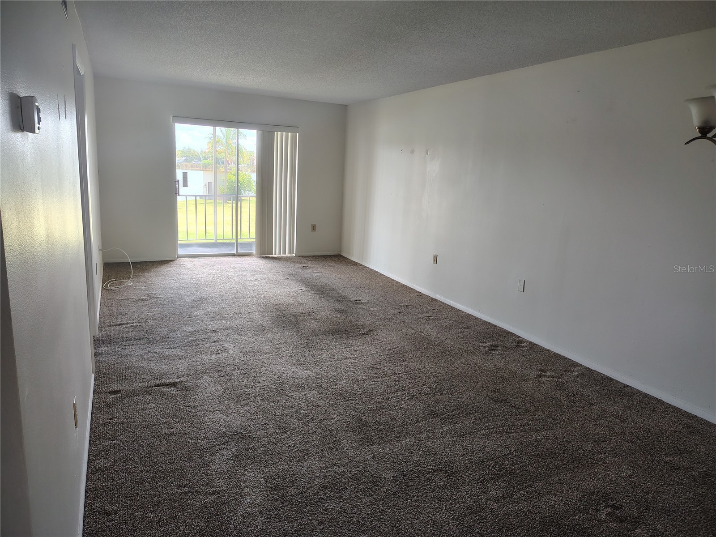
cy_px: 268
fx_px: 496
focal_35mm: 24
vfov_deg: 56.8
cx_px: 358
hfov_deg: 71.6
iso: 448
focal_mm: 5.56
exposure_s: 1/100
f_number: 1.8
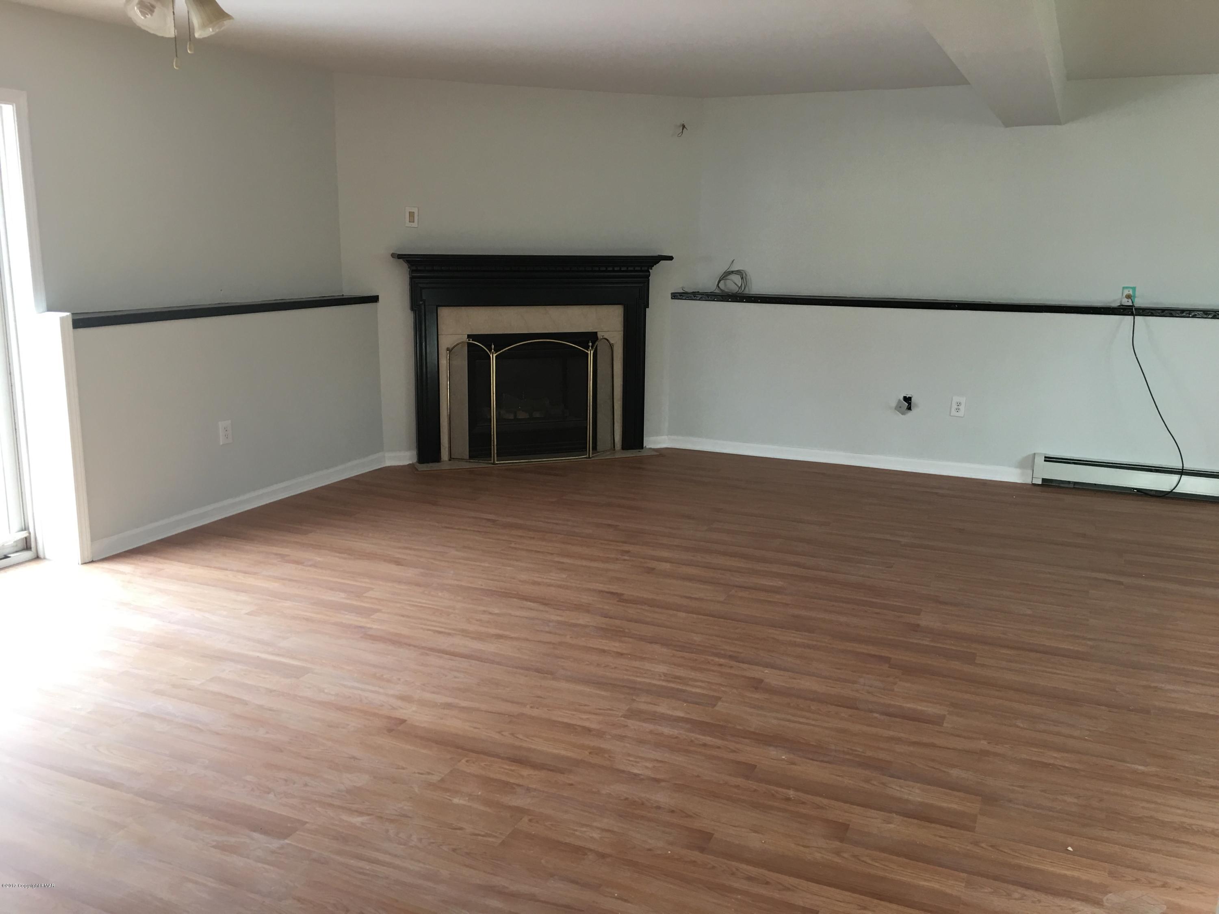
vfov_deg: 48.2
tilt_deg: -11.9
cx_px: 610
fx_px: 1021
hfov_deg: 61.7
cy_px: 457
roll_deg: -0.9
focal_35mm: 29
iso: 32
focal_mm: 4.15
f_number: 2.2
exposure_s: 1/15
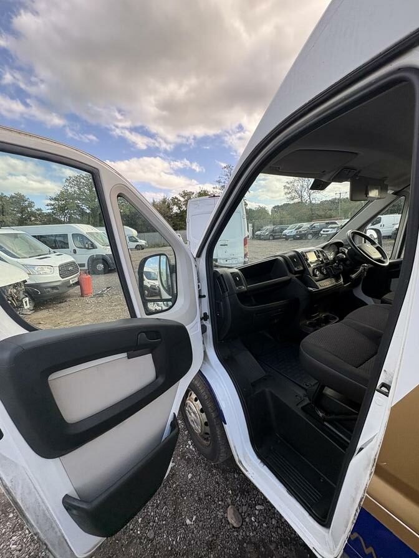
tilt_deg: -7.9
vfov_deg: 102.1
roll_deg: +5.5
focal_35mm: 14
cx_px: 210
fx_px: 226
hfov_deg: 85.7
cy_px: 279
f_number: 2.2
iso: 40
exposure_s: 1/298
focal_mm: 2.22
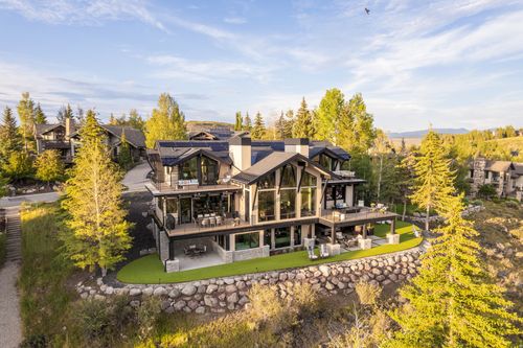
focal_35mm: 22
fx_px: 319
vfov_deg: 57.2
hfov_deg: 78.6
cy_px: 174
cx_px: 262
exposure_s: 1/400
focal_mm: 8.38
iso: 130
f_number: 2.8
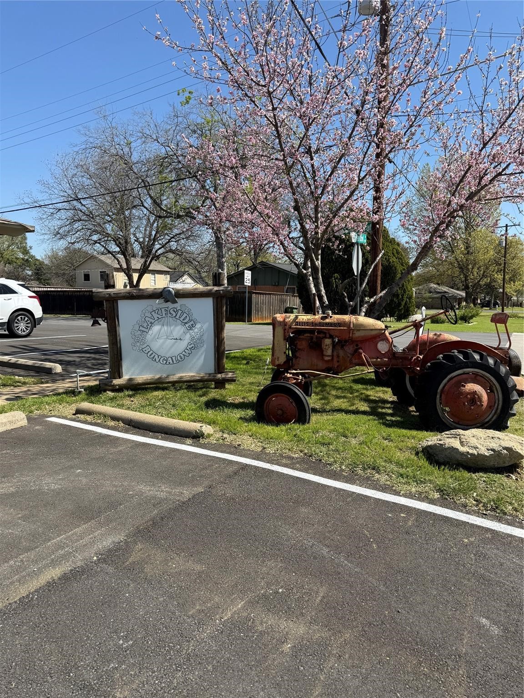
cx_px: 262
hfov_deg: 56.8
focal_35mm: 24
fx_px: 484
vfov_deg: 71.6
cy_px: 349
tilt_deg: -5.3
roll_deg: -0.8
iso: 80
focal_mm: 6.76
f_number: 1.78
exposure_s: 1/3279
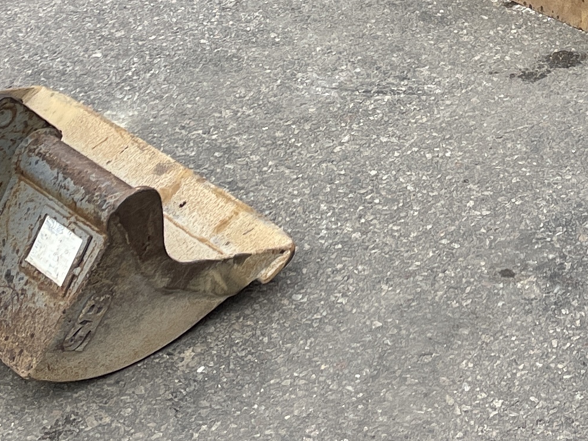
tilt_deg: -14.6
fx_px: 1784
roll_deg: -0.5
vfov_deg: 12.8
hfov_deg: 18.4
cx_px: 534
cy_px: -349
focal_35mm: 105
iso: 32
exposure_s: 1/419
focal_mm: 4.2
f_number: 1.6
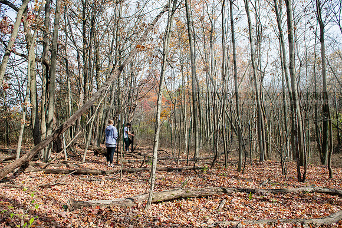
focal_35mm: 24
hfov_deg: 73.7
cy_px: 114
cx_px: 171
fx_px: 228
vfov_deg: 53.2
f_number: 5
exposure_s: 1/500
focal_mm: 24
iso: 125
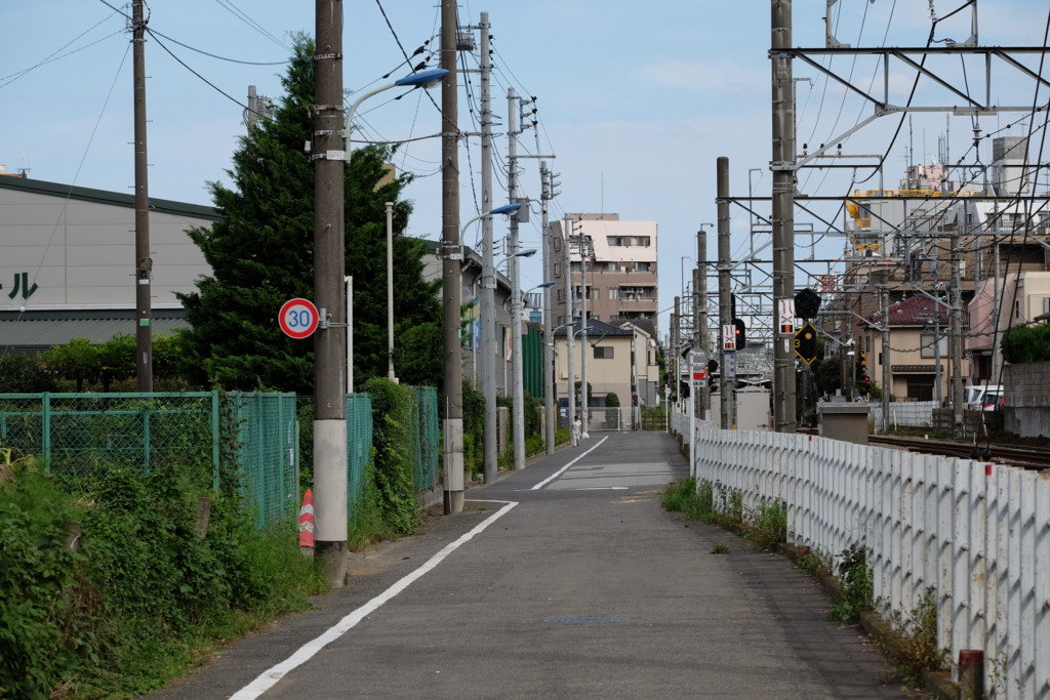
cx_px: 525
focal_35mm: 123
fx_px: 3588
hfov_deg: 16.7
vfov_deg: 11.1
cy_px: 350
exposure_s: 1/450
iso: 200
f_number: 7.1
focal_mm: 81.9
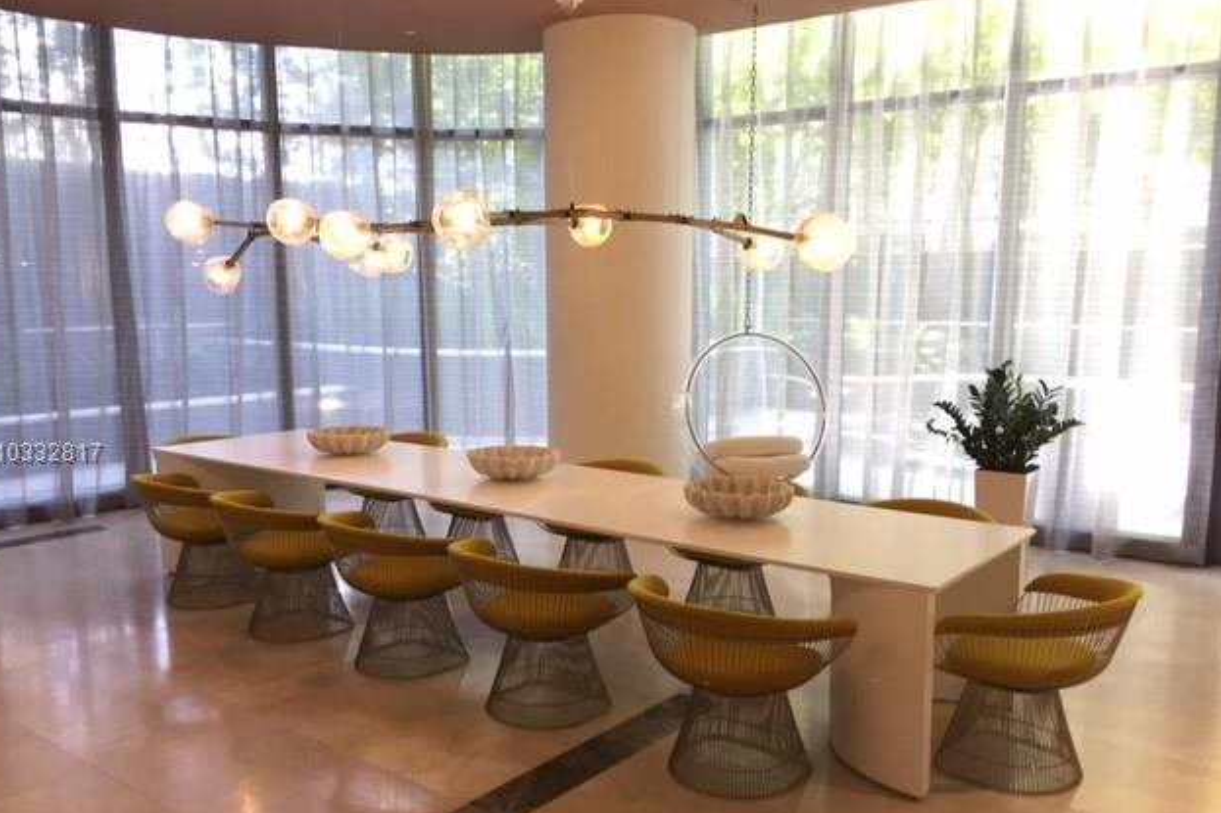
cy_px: 454
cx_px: 600
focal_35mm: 31
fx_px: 1051
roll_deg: -0.3
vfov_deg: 42.2
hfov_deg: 60.3
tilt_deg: -10.0
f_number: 2.2
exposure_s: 1/30
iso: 100
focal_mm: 4.15
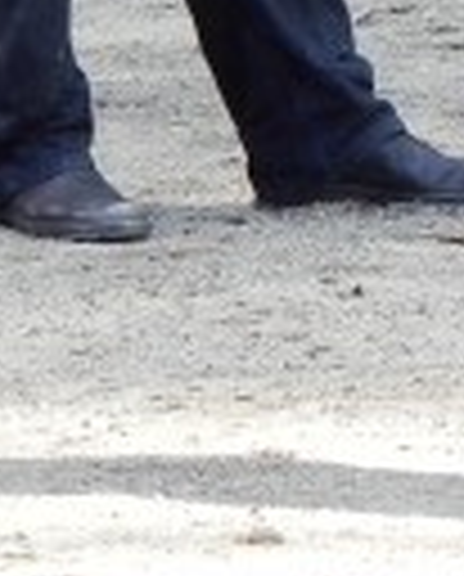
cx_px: -469
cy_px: -454
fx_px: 12008
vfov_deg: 2.7
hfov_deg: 2.2
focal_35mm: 702
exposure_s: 1/65.7
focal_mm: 25.7
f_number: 4.5
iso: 160
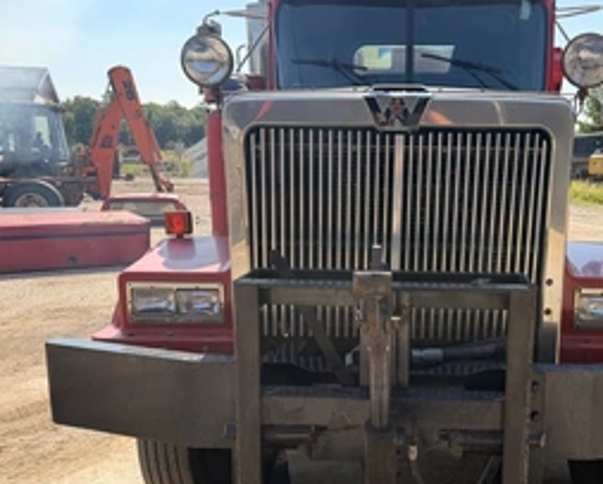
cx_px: 412
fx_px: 661
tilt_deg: -6.1
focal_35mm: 37
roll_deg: +1.3
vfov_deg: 40.0
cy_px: 296
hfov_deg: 48.0
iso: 100
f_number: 1.78
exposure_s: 1/2611
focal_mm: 6.76
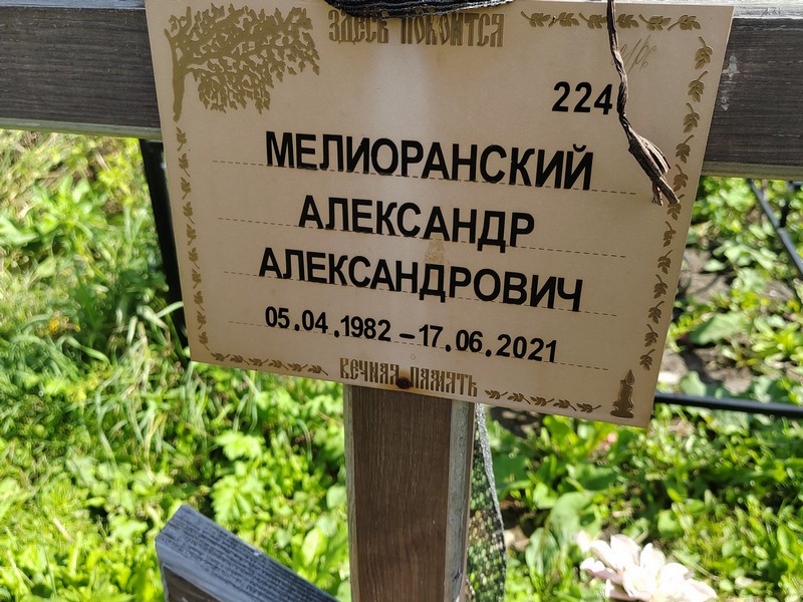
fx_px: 696
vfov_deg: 46.8
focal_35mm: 30
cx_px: 402
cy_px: 301
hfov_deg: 60.0
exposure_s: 1/700
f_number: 1.9
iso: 100
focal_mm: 5.52
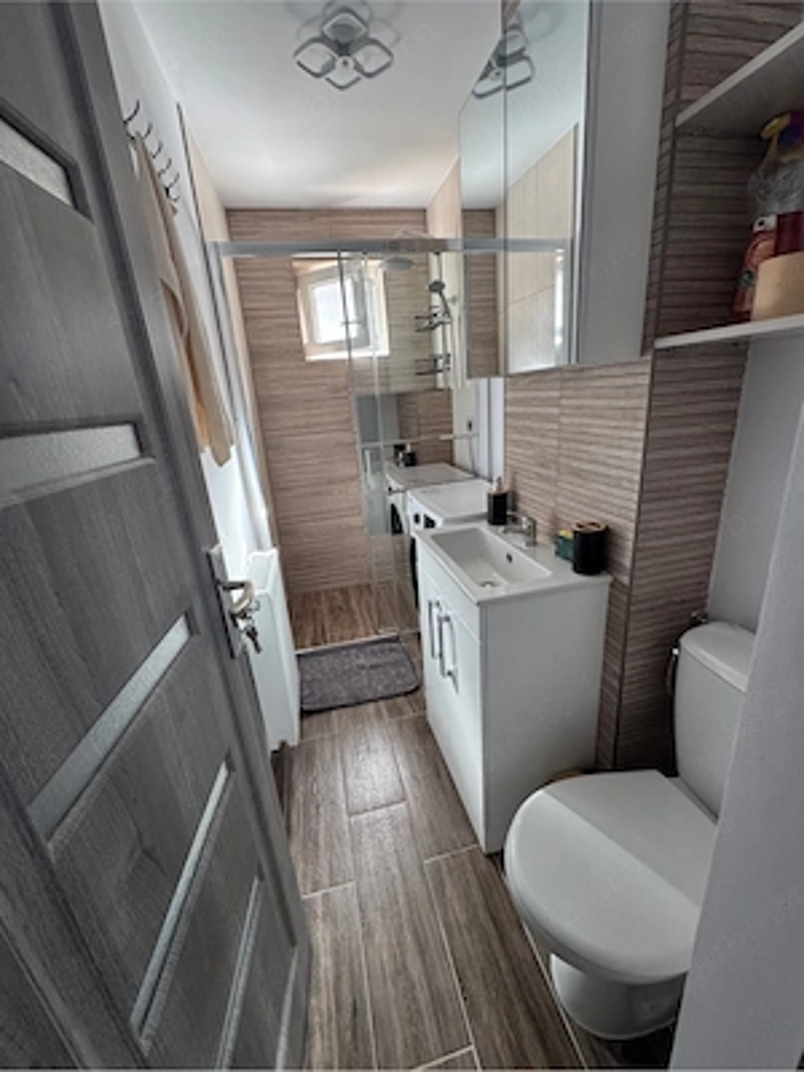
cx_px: 402
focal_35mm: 14
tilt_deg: -17.8
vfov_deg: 102.1
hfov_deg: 85.7
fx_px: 434
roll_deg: +5.2
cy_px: 536
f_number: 2.2
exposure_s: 1/99
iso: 320
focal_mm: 2.22
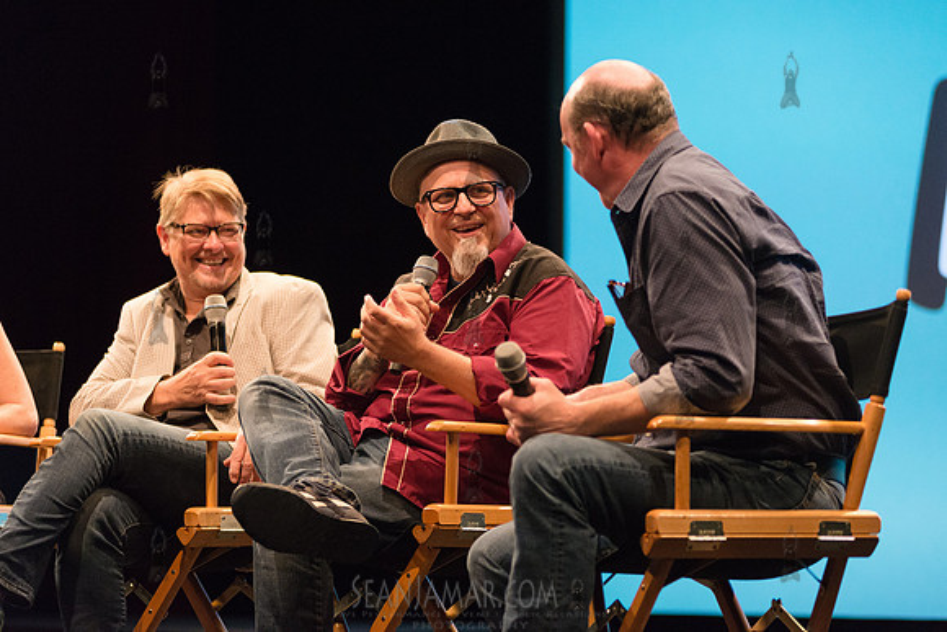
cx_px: 474
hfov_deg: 18.3
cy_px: 316
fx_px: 2947
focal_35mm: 112
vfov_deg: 12.2
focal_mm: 112
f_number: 3.2
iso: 4000
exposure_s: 1/200
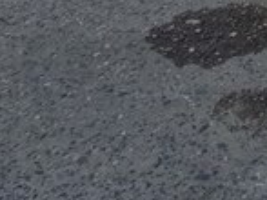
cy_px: -223
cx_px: 480
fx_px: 902
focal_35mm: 117
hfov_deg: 14.7
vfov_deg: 11.2
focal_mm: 4.2
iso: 40
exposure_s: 1/1312
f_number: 1.7
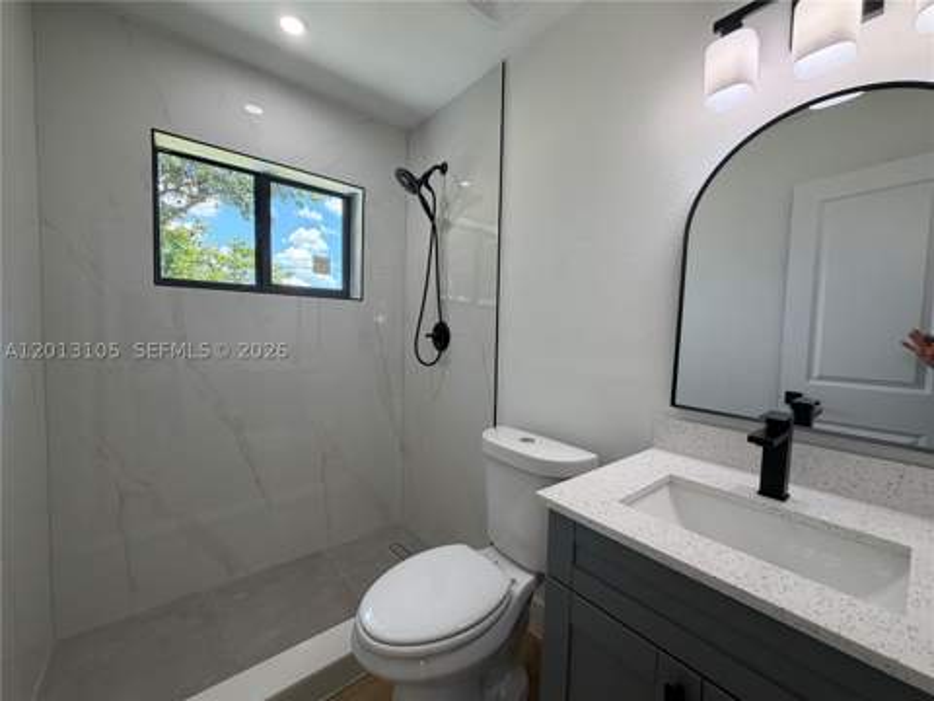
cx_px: 467
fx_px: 378
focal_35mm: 14
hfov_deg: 102.1
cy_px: 350
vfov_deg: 85.7
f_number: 2.2
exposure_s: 1/120
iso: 100
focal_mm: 2.22
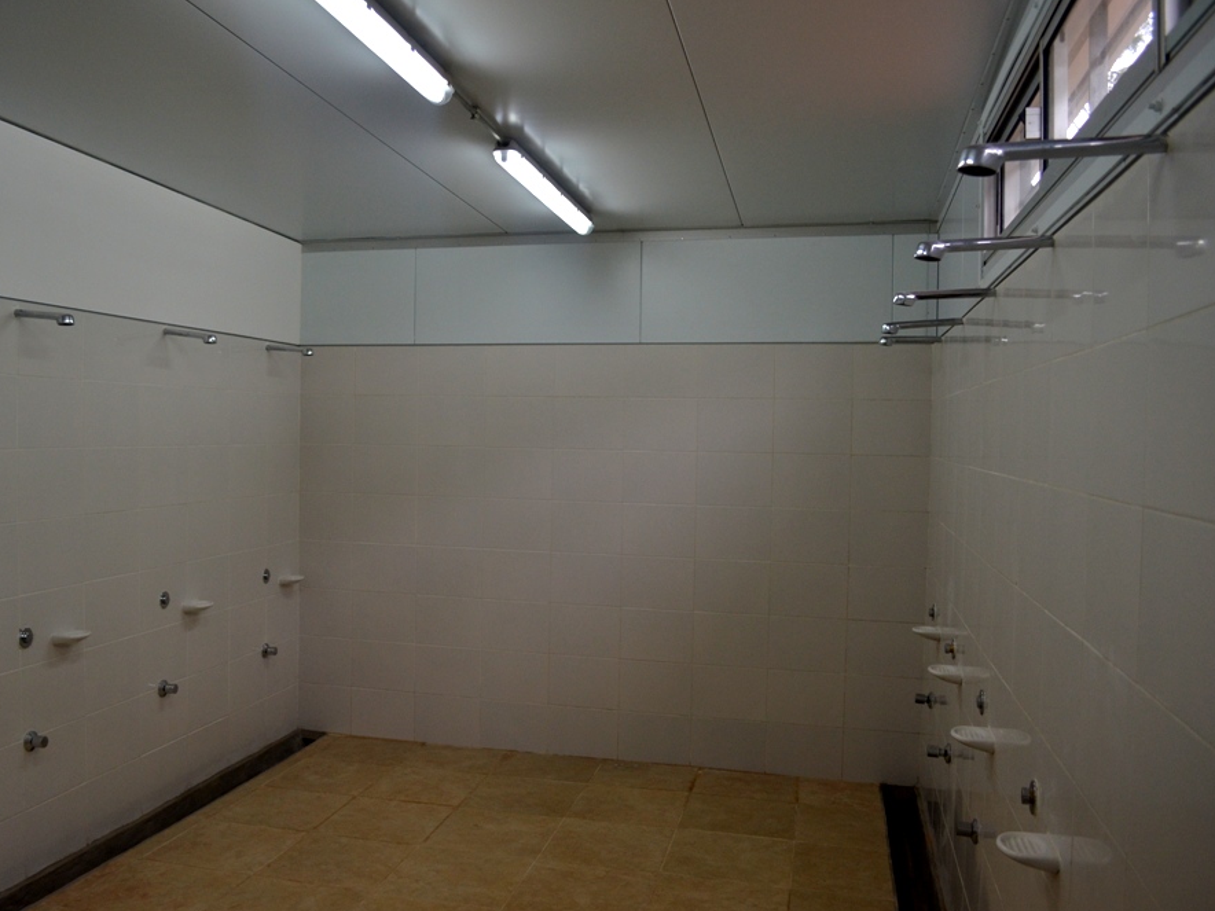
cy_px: 460
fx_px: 1053
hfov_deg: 59.7
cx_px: 518
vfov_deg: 46.8
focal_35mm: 30
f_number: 3.5
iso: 400
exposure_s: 1/80
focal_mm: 18
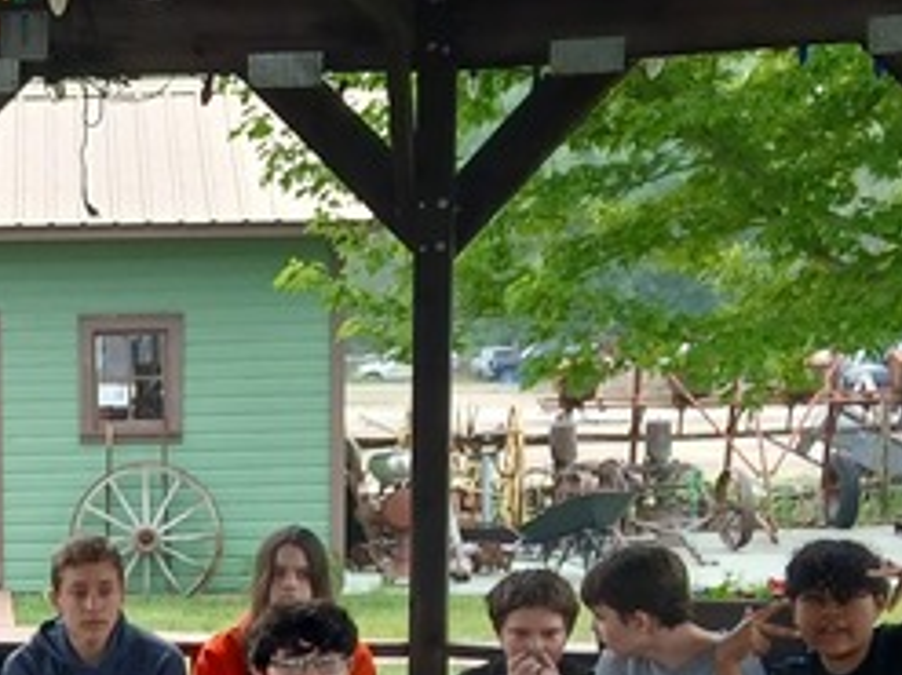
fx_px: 2813
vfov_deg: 13.5
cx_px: -135
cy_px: 635
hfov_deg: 17.5
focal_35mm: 108
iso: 40
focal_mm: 3.98
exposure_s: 1/60
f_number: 1.8
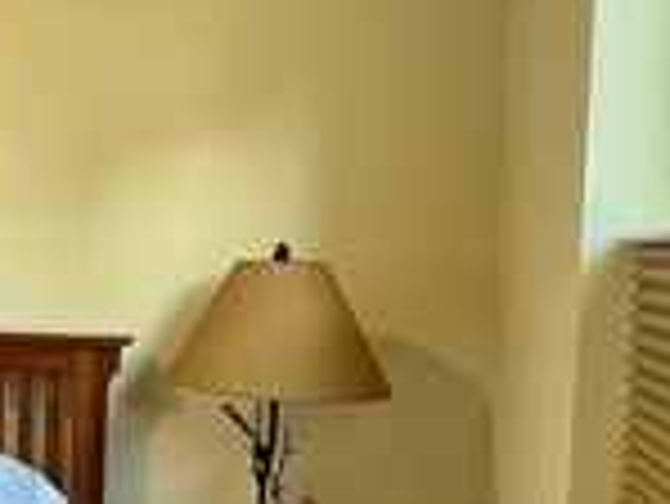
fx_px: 1124
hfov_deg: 26.4
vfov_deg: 25.2
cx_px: -268
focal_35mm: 58
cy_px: 320
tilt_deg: -4.2
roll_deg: -0.5
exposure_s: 1/120
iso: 250
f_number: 1.8
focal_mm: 1.57
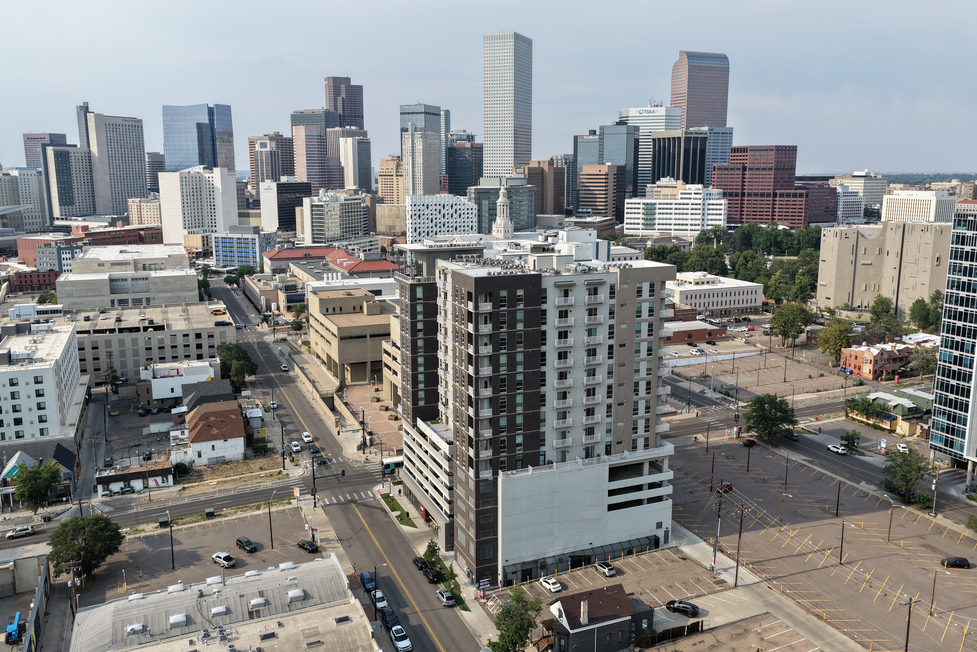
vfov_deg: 46.4
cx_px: 488
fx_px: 760
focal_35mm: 28
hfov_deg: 65.5
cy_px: 326
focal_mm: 14.45
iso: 160
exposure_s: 1/1250
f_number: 2.8
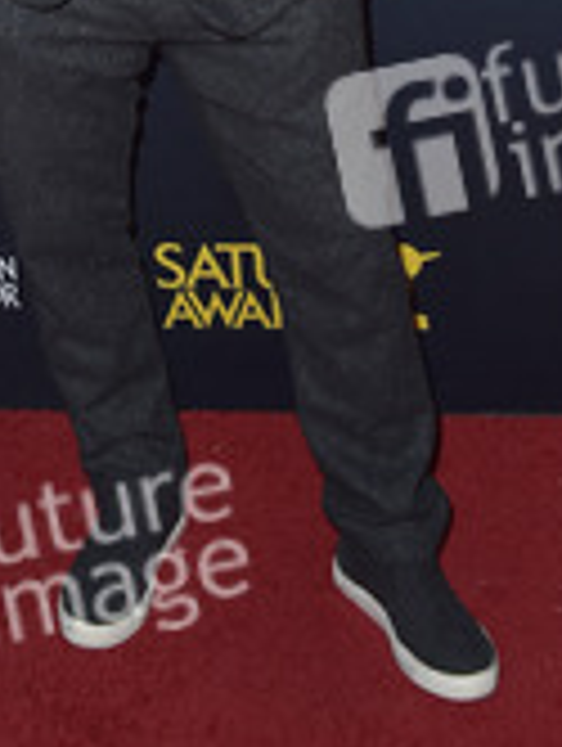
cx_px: 151
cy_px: -104
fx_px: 1598
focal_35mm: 74
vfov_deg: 24.3
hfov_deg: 19.8
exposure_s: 1/250
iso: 250
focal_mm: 32
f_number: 6.3
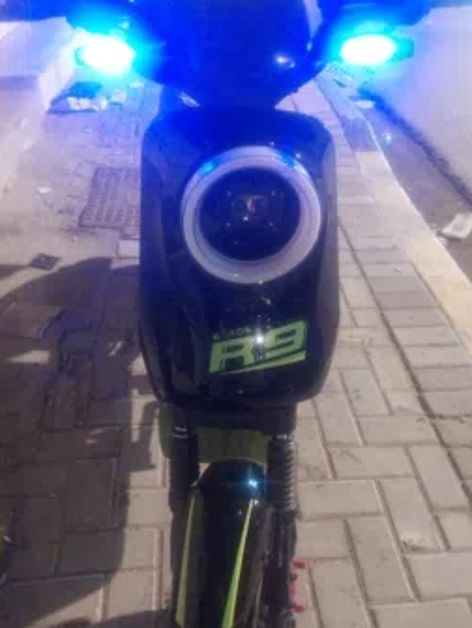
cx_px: 253
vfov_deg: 58.3
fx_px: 563
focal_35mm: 31
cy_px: 298
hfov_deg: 45.5
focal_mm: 4
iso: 1250
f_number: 1.8
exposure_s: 1/20
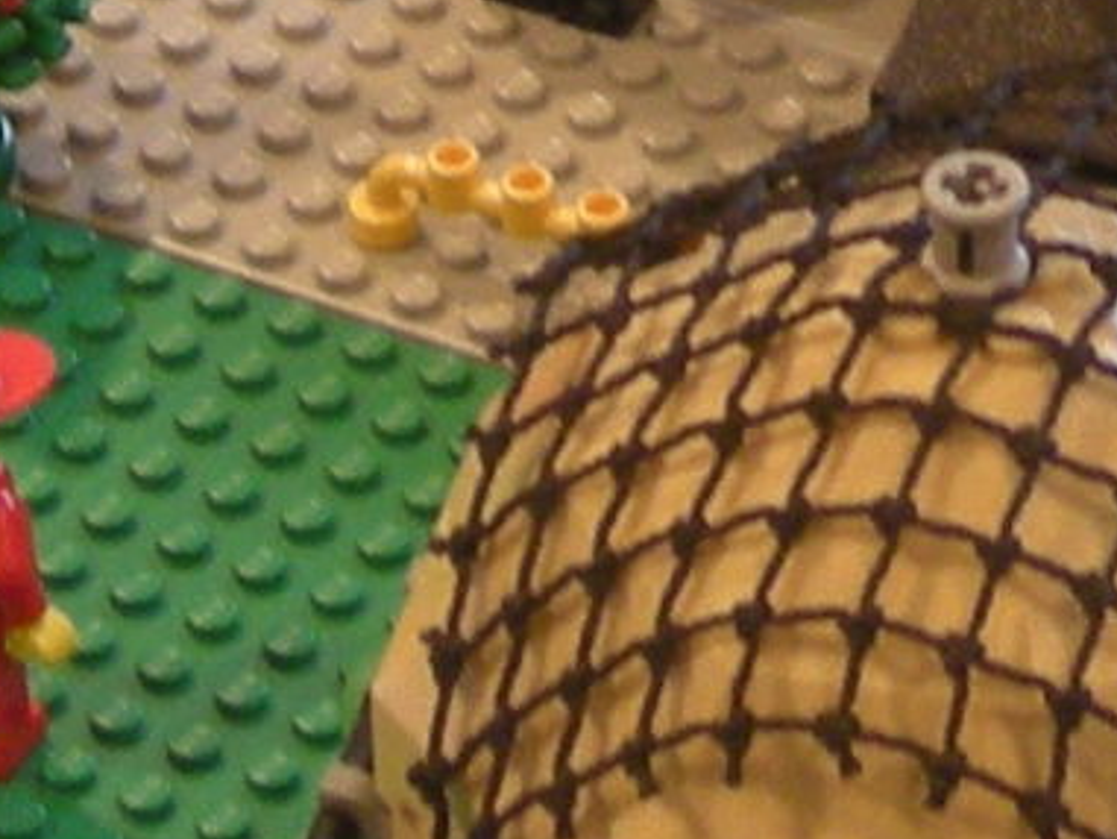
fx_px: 13396
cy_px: -1273
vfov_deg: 3.5
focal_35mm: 415
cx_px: 1366
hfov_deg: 4.8
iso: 120
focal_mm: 9.9
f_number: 3.5
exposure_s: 1/7.9
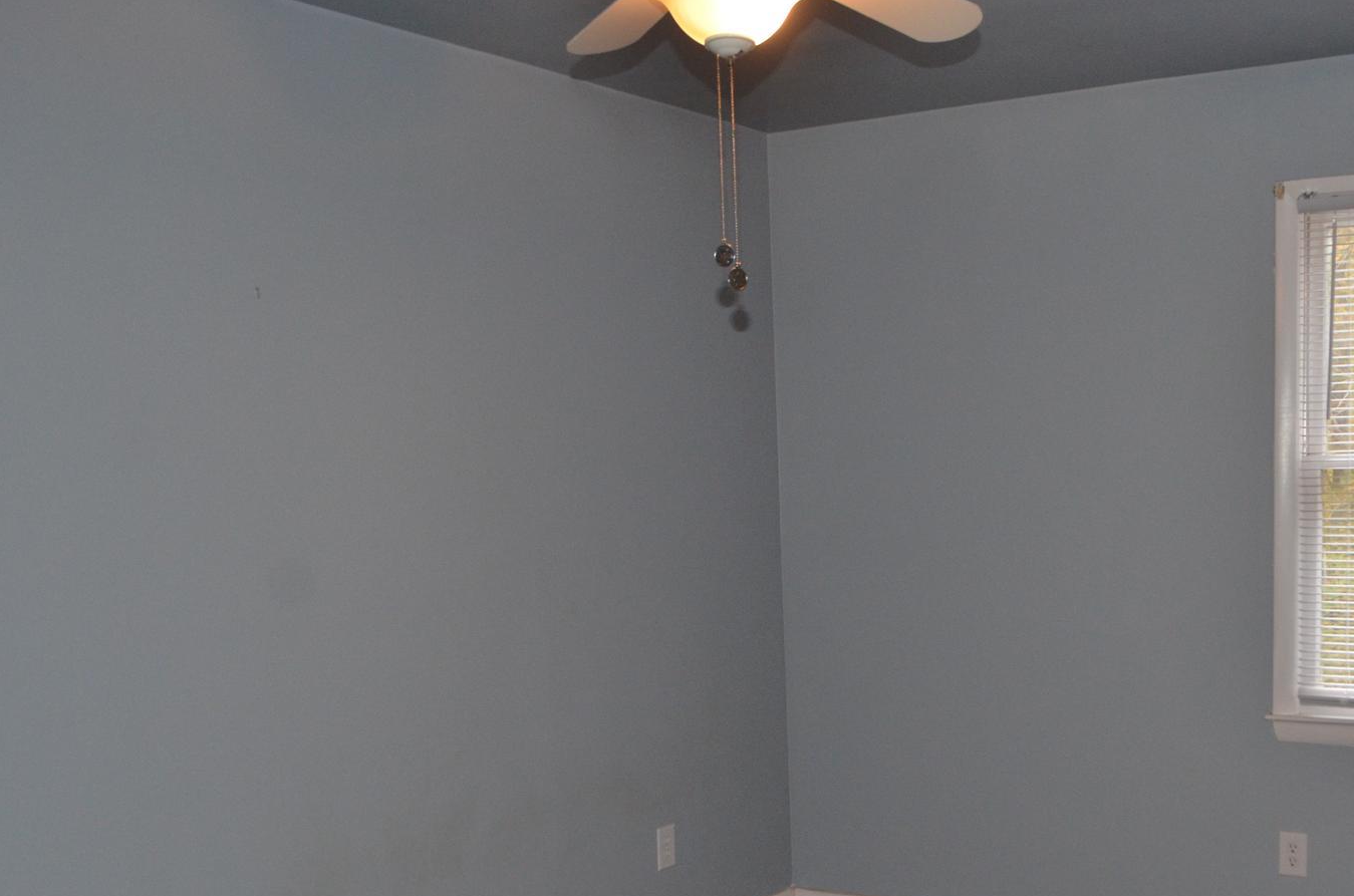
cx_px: 880
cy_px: 660
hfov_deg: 46.9
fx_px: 1539
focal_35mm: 41
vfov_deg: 31.9
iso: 1000
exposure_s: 1/60
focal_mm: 18
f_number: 5
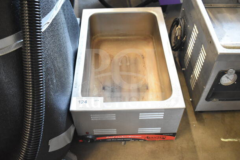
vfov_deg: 36.9
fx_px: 240
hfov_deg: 53.1
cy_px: 80
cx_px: 120
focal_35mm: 36
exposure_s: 1/40
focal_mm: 24
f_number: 4
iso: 2500
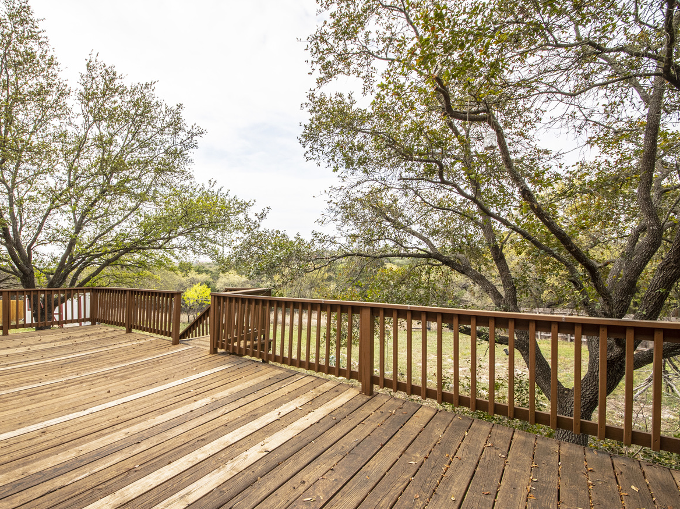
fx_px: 314
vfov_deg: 78.1
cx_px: 268
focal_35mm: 16
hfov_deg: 93.1
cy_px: 265
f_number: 8
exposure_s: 1/750
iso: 320
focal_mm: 12
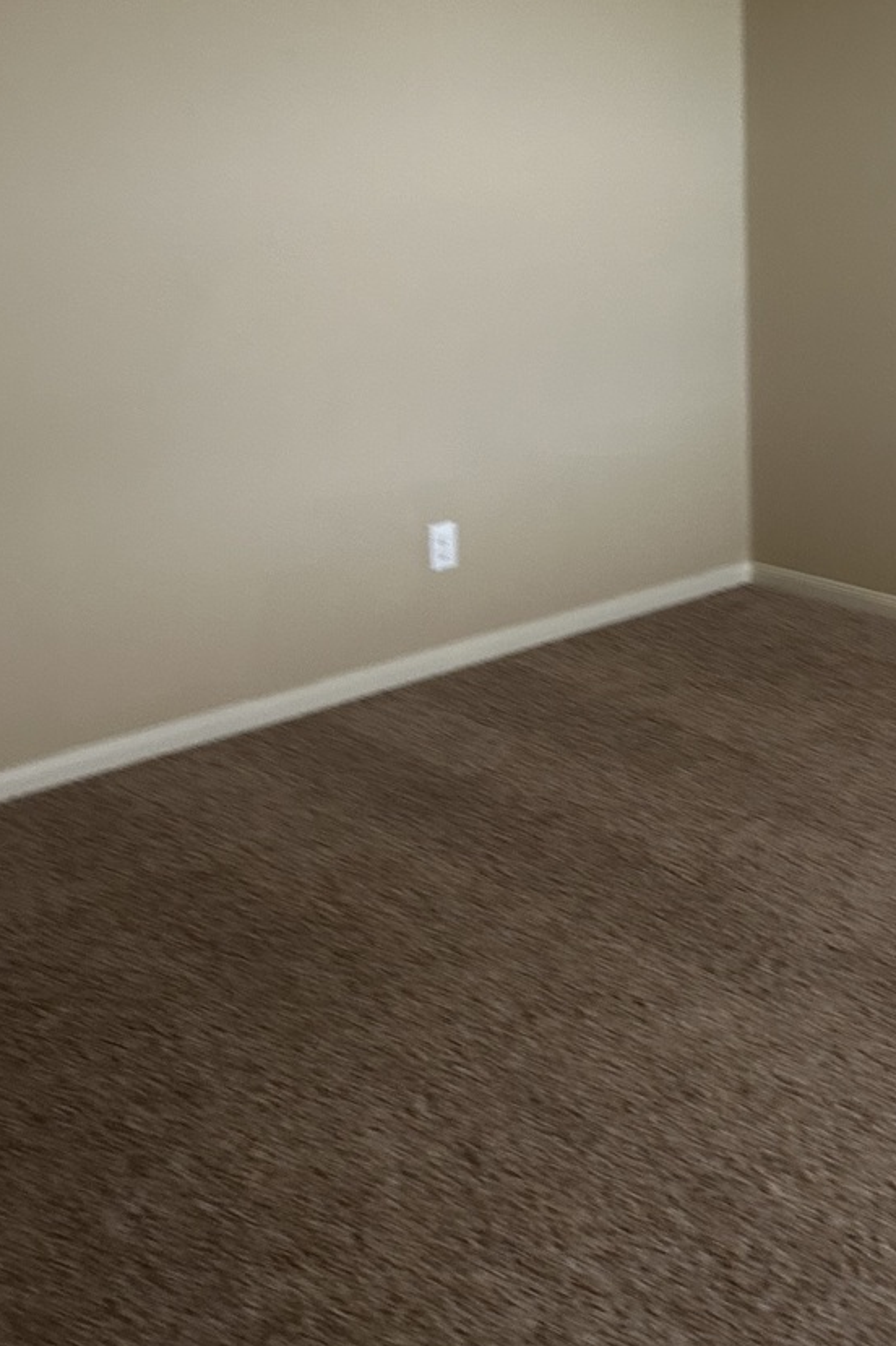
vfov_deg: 40.8
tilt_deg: -5.8
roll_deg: -0.9
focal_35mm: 47
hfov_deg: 27.7
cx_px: 790
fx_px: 1756
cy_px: 351
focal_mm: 5.7
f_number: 1.5
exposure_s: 1/60
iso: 160
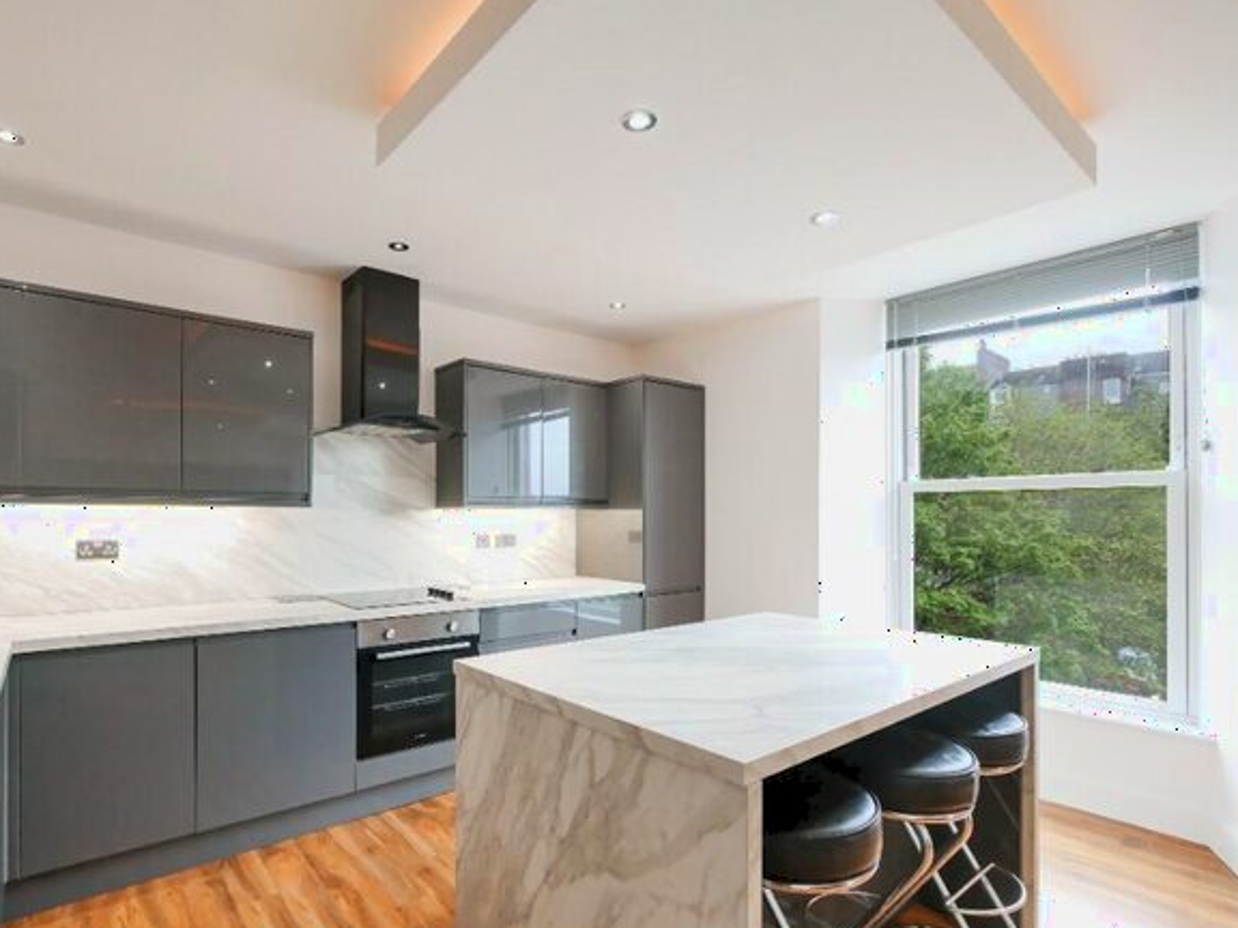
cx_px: 535
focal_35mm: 17
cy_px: 523
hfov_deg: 90.5
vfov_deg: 74.4
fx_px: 608
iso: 800
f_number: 4
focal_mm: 7
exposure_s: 1/60
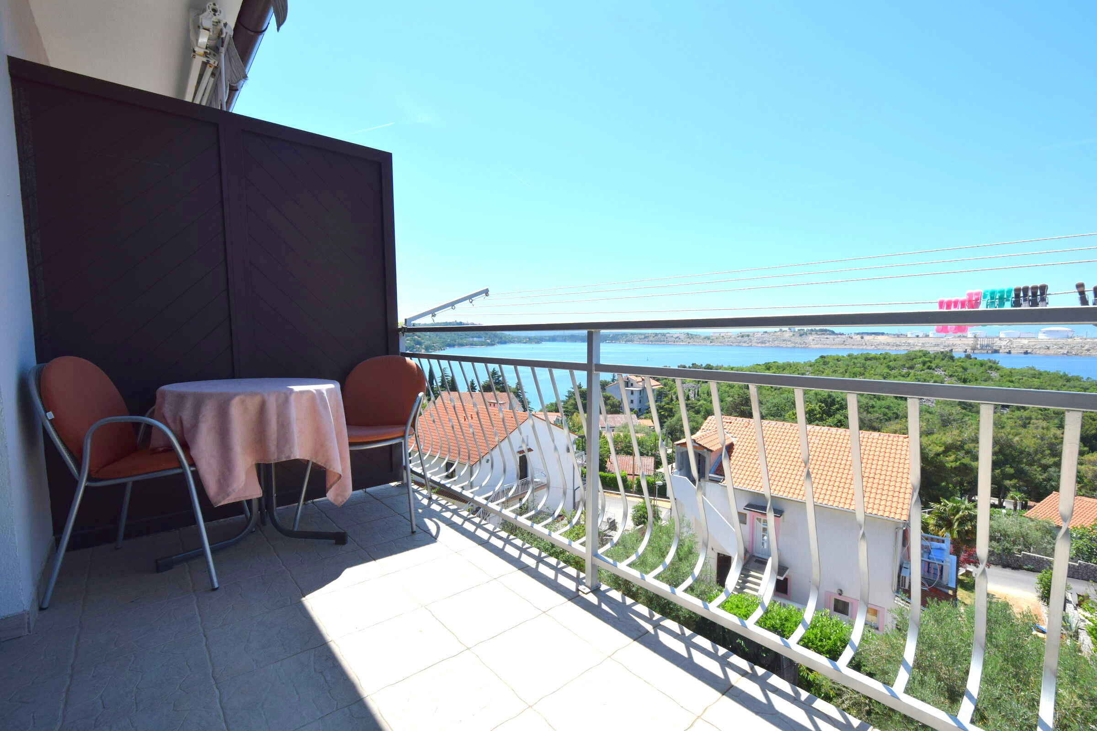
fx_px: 457
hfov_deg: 100.4
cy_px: 366
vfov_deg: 77.3
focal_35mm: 15
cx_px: 548
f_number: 10
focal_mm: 10
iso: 200
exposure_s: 1/400
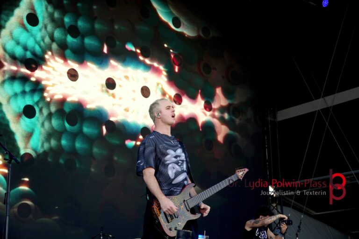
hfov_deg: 29.2
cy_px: 120
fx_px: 688
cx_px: 180
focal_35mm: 69
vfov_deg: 19.7
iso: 200
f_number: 4.5
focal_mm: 46
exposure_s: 1/160
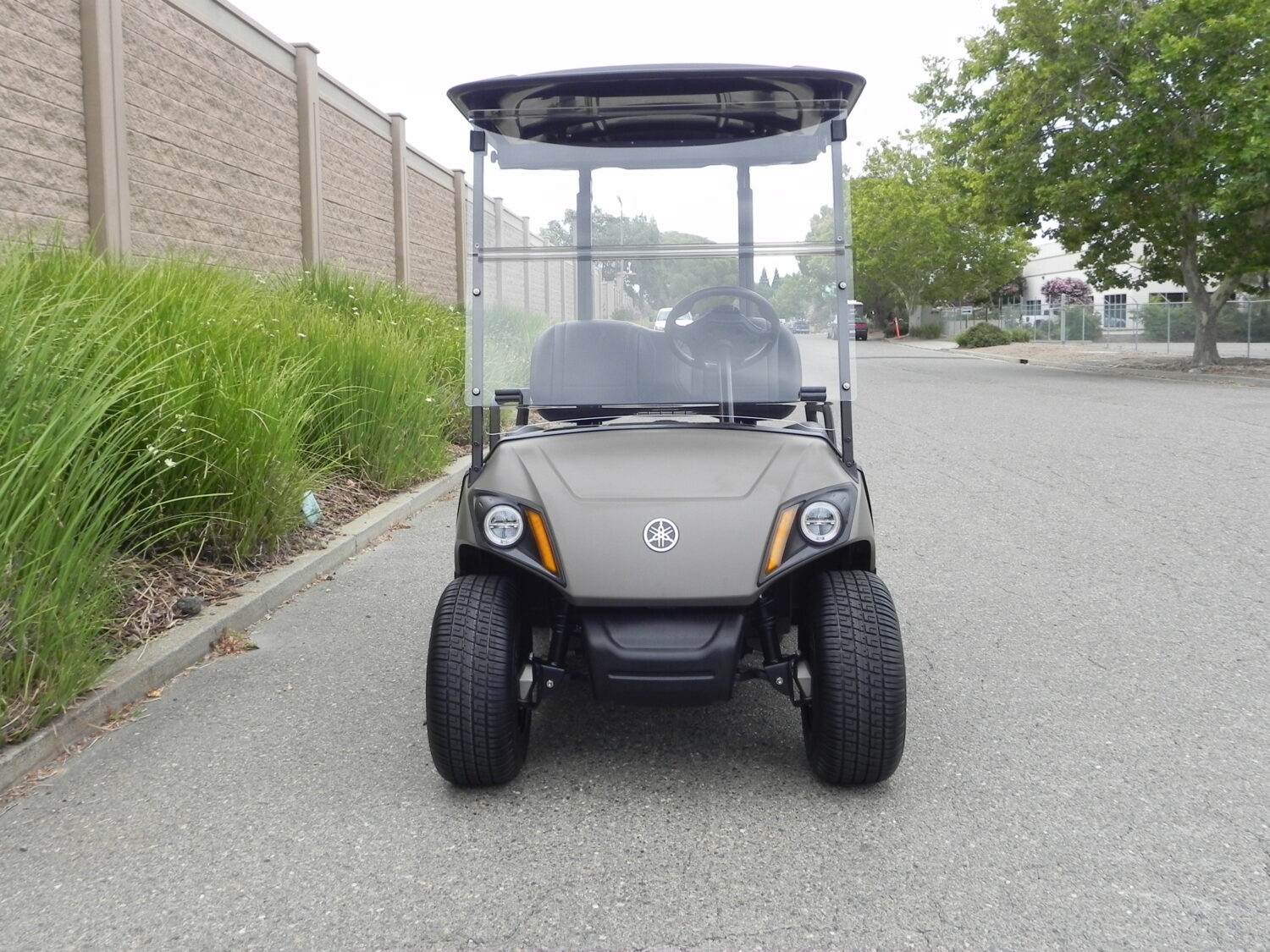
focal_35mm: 33
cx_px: 635
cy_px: 476
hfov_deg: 55.4
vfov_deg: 42.9
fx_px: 1211
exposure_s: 1/253
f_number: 5.6
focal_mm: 5.9
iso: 160
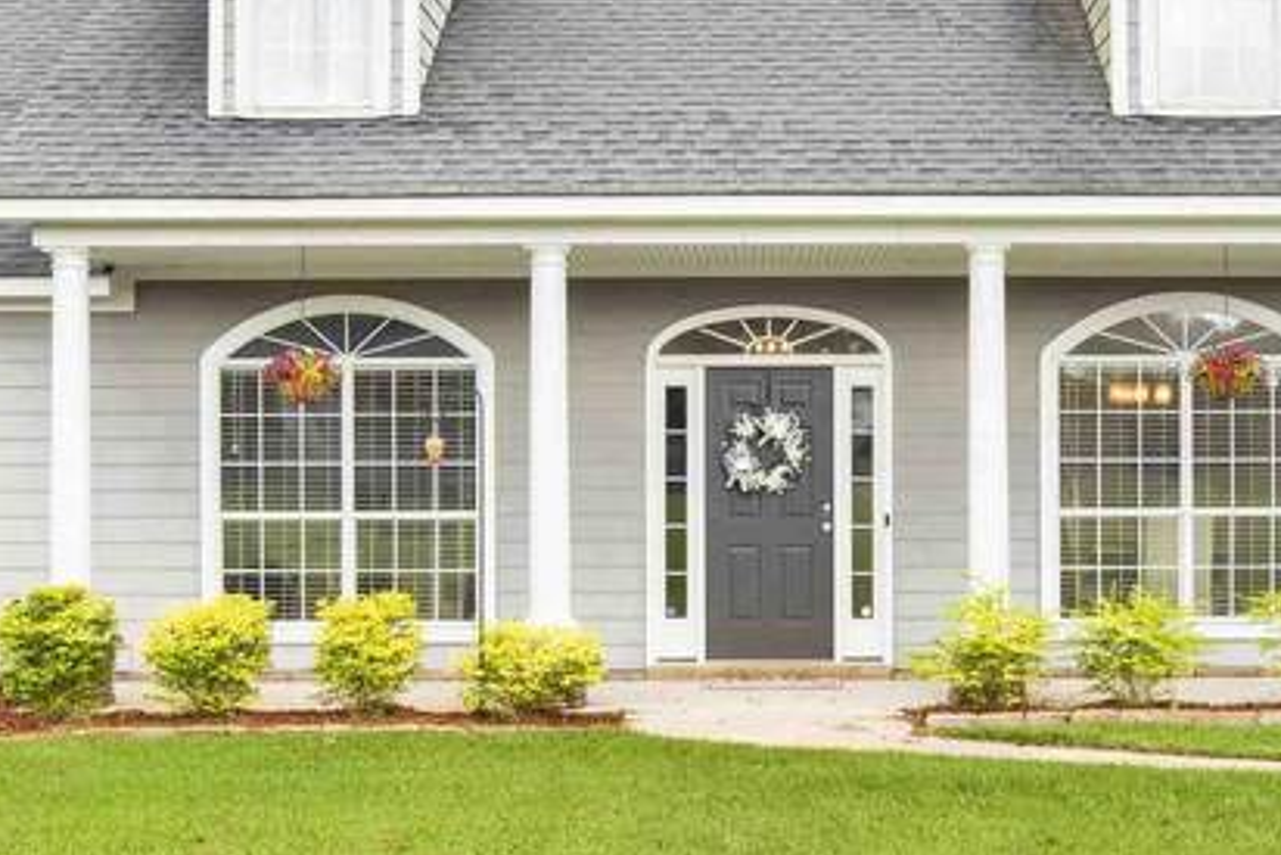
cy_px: 452
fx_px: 2100
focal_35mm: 59
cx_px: 812
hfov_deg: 33.7
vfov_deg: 23.0
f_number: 11
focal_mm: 19
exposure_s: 1/60
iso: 200
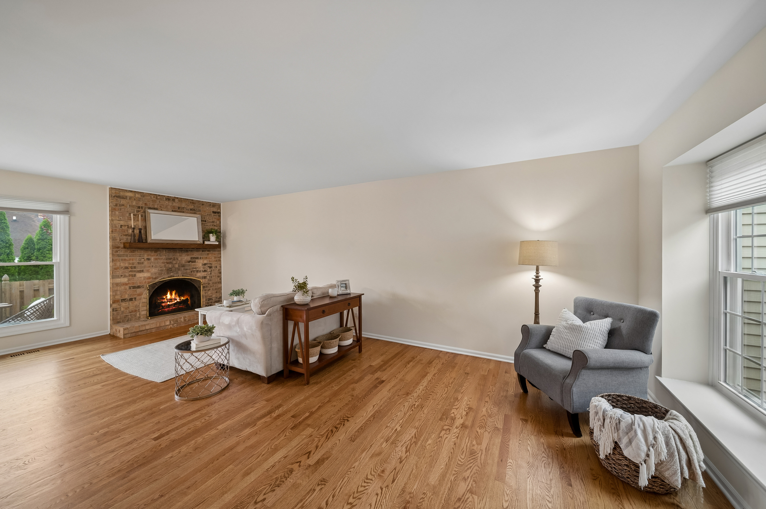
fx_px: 276
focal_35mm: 13
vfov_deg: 85.4
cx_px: 383
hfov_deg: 108.4
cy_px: 254
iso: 400
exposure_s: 1/8
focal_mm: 13
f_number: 8
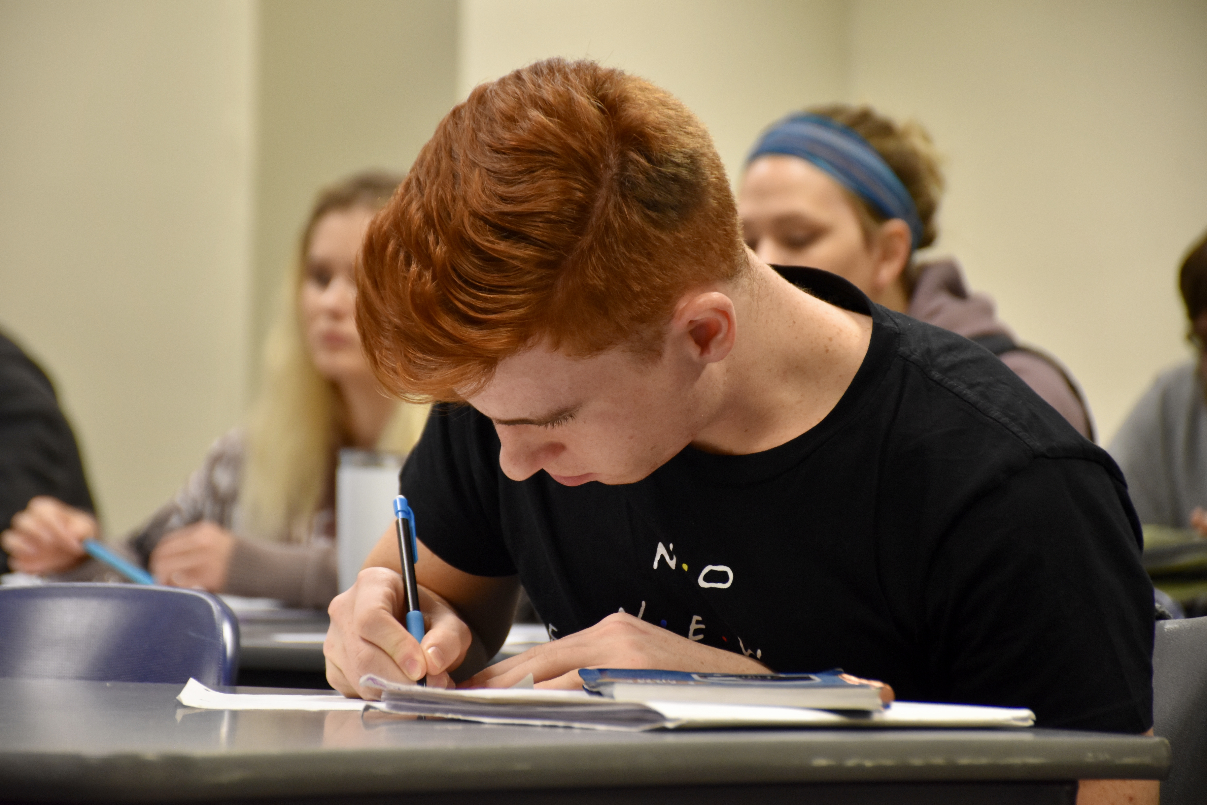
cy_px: 402
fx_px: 5280
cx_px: 604
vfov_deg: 8.7
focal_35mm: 158
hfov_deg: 13.0
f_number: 5.6
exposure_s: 1/60
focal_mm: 105
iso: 1100
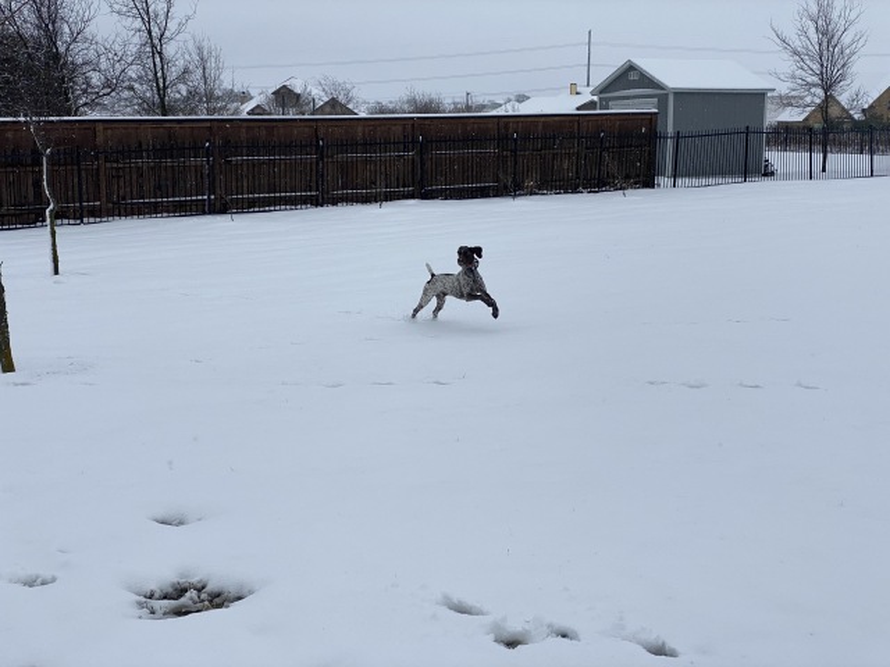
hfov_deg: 36.8
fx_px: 1337
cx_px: 445
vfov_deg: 28.0
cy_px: 334
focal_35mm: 52
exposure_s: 1/1370
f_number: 2
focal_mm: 6
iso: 20
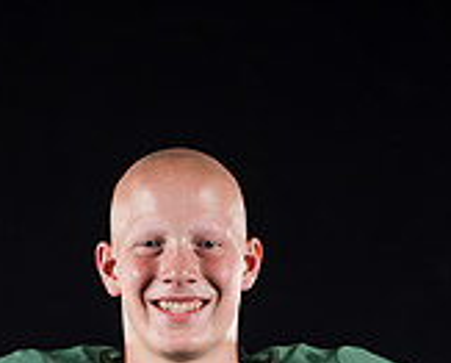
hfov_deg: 4.6
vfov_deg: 3.7
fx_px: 5616
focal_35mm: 420
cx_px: 208
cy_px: 533
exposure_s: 1/125
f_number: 2.8
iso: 200
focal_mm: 126
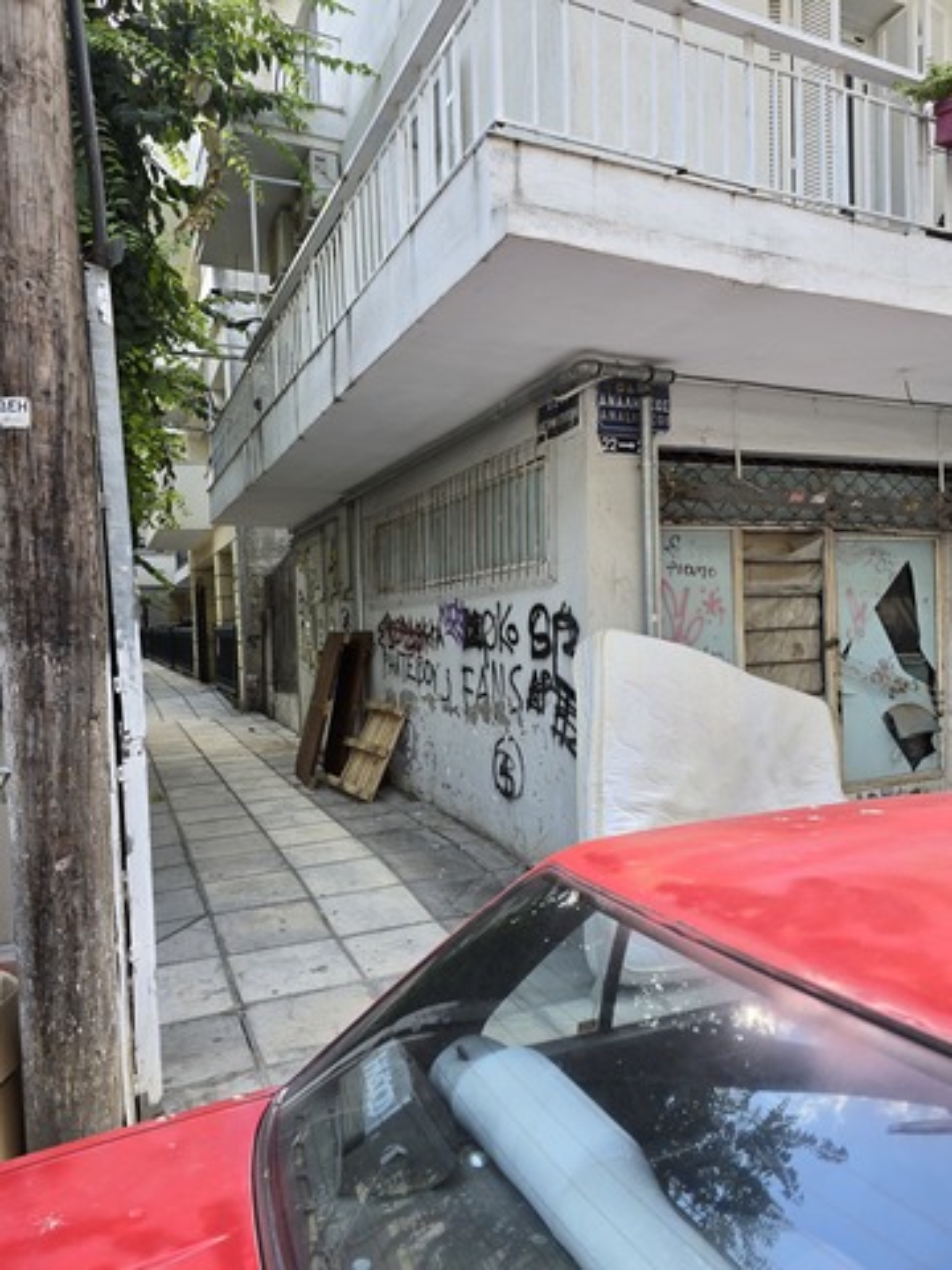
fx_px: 843
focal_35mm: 23
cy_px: 635
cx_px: 476
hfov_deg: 58.9
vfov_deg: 73.9
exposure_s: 1/180
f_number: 1.7
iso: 40
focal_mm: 6.3
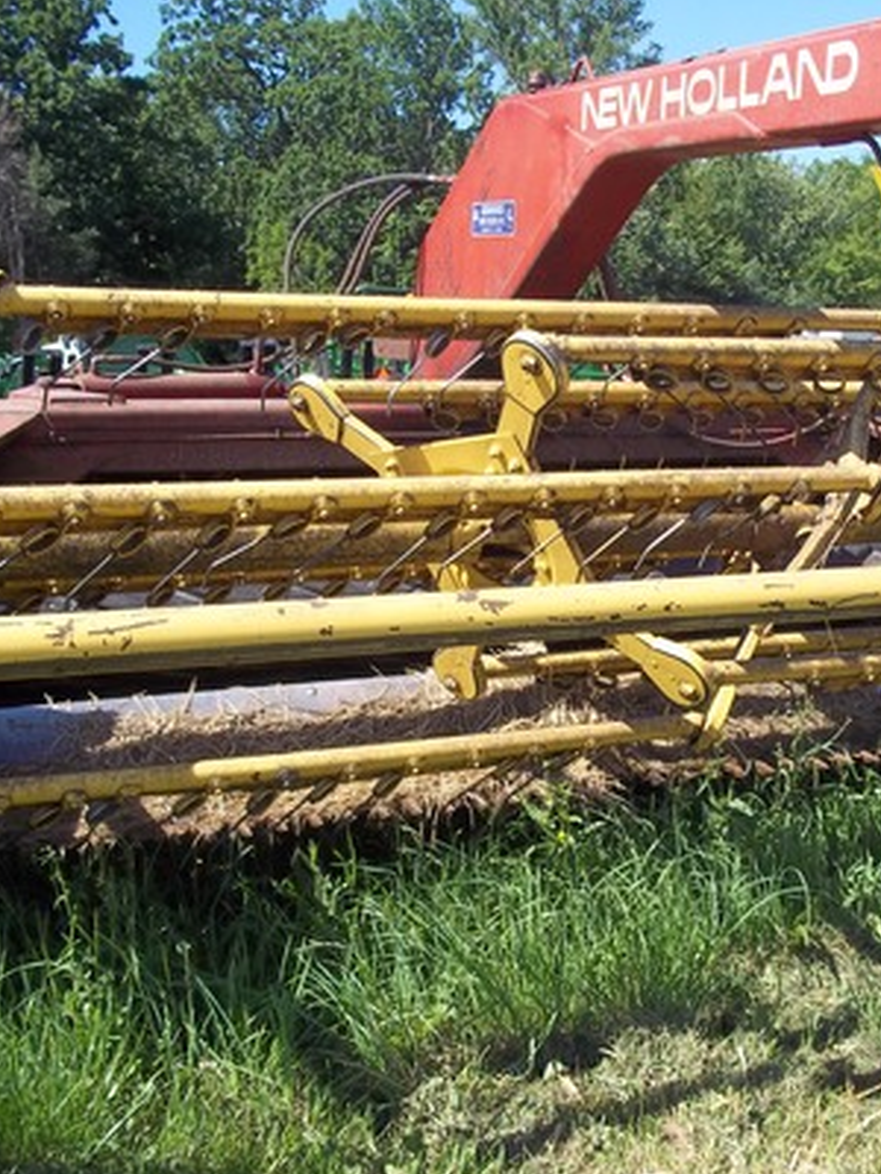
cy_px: 587
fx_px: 1663
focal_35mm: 49
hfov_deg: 29.6
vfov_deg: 38.9
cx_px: 546
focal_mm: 6.5
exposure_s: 1/100
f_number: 8
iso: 80
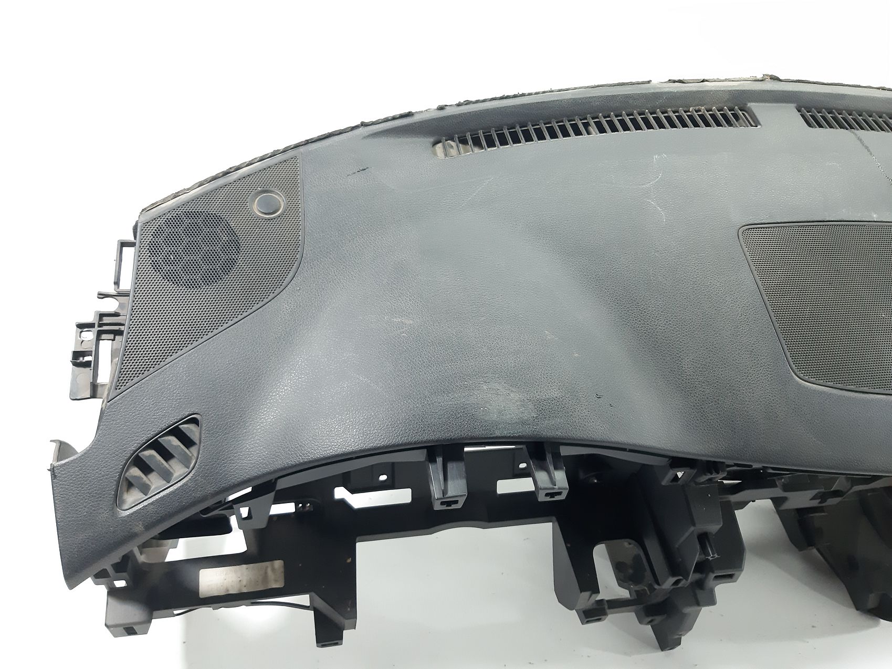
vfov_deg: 51.3
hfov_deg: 65.3
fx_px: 696
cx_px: 446
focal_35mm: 27
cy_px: 334
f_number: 1.7
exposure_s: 1/50
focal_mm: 3.93
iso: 160
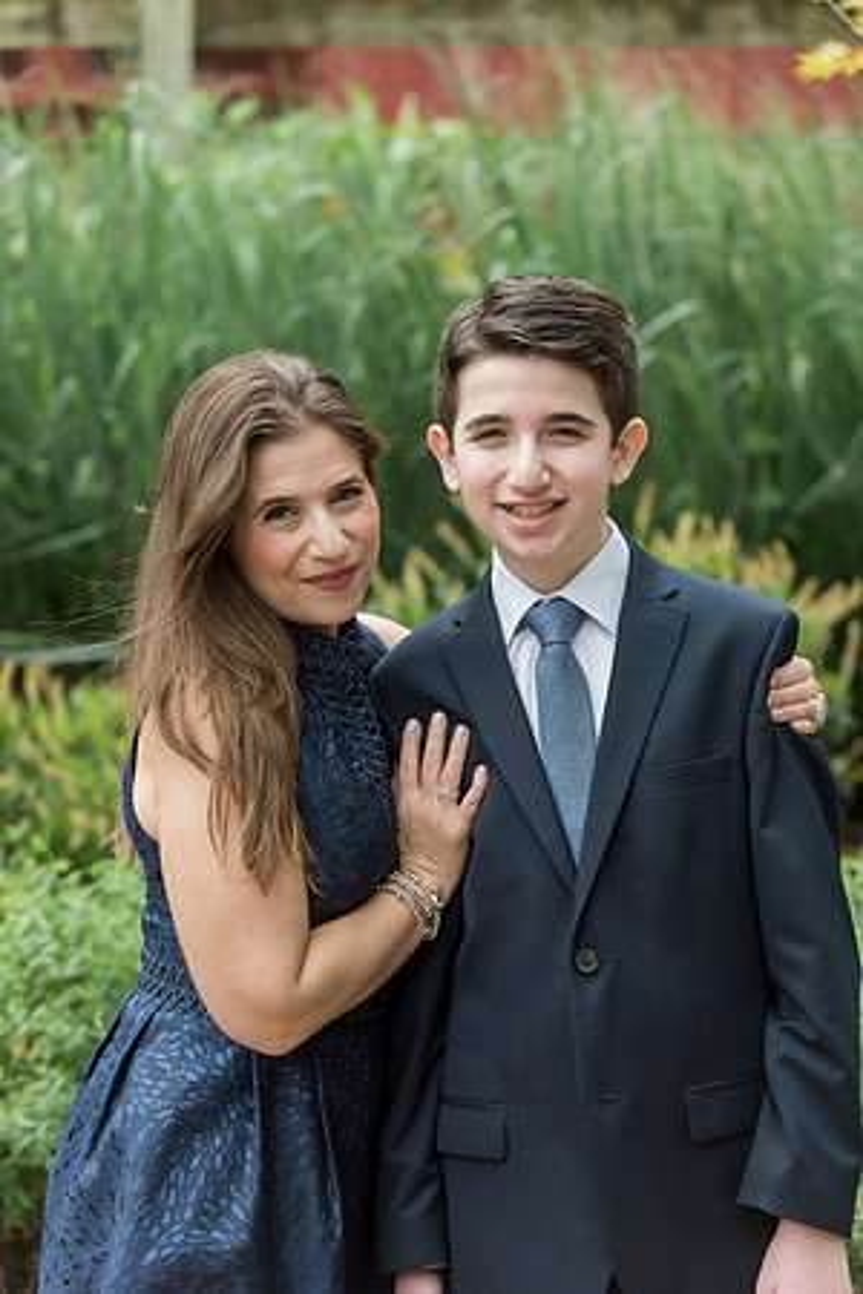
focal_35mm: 98
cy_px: 647
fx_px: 3524
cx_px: 432
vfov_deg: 20.8
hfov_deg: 14.0
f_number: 3.5
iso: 400
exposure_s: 1/500
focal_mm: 98
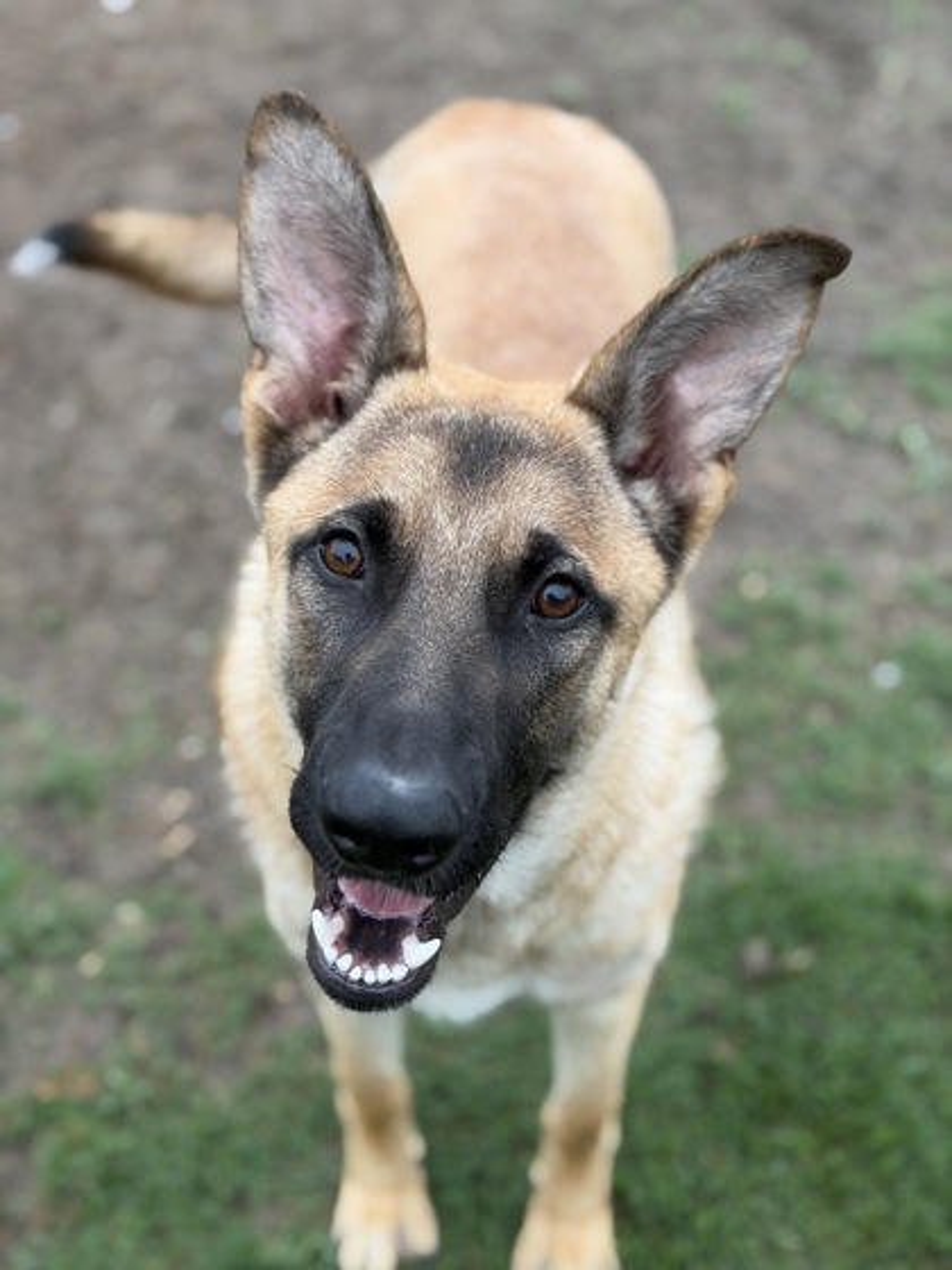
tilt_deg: -43.9
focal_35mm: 48
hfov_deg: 30.3
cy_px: 635
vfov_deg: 39.7
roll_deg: -0.6
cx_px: 476
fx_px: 1760
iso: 64
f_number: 1.78
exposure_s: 1/231
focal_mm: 6.76
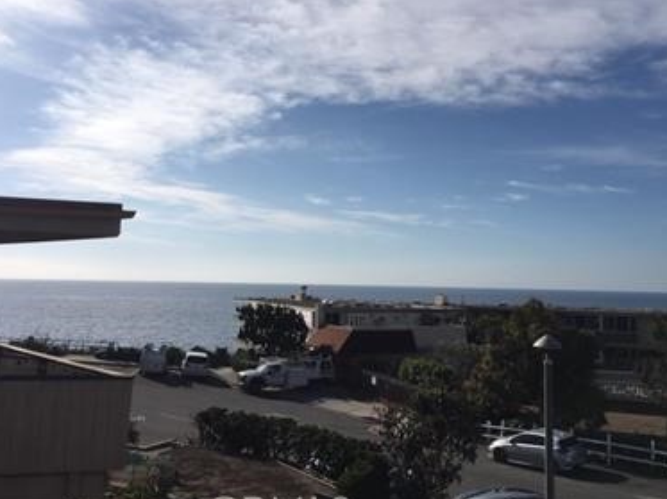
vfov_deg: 40.6
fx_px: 674
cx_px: 363
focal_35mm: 35
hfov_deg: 52.6
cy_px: 237
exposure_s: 1/4525
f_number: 2.2
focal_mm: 4.15
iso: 25
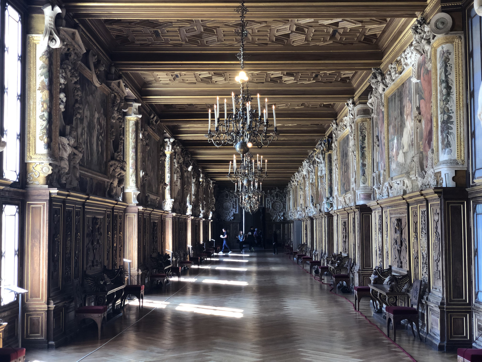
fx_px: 724
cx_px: 241
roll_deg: +1.1
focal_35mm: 52
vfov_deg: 28.0
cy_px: 181
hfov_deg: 36.8
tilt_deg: +4.1
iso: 80
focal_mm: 6
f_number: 2.4
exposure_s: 1/50
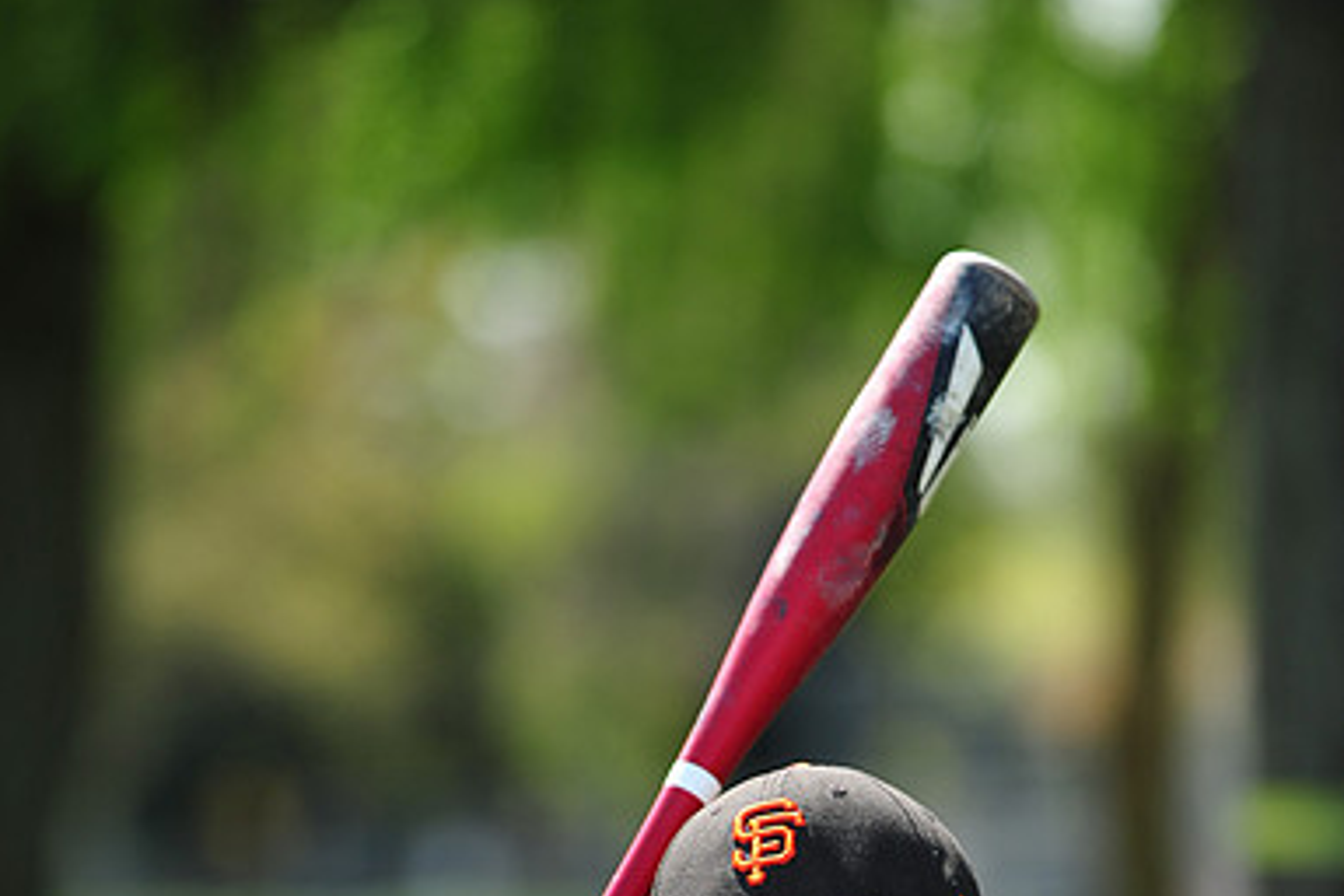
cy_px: 1008
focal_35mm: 302
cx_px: 672
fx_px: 11274
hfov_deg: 6.8
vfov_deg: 4.5
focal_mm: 200
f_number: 4.5
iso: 200
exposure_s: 1/640
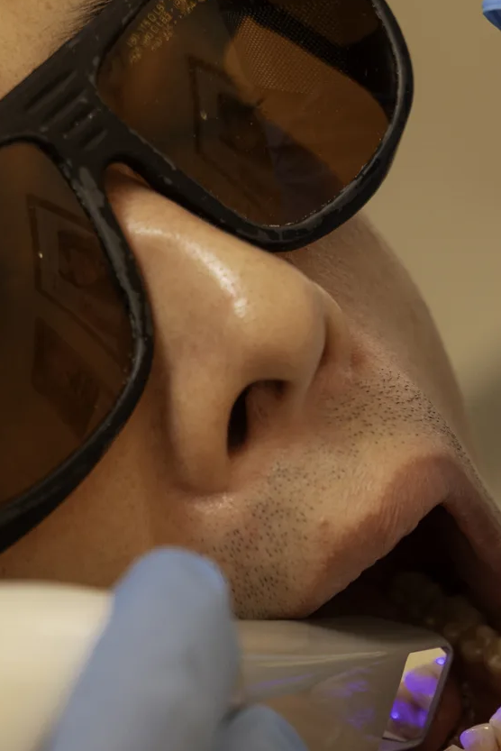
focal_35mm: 166
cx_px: 394
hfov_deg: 8.3
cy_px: 845
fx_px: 3462
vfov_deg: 12.2
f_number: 4.5
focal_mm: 72
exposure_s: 1/250
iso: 500
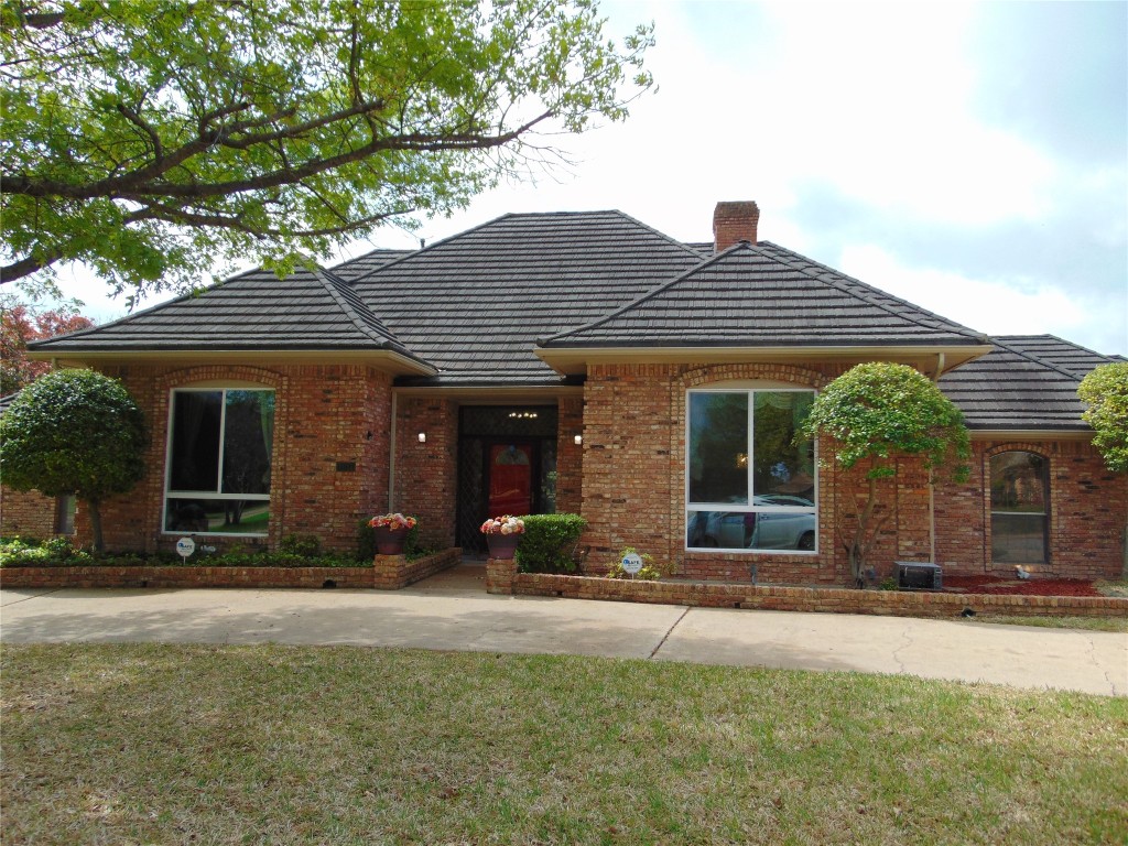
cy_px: 423
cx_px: 564
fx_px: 815
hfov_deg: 69.4
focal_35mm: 25
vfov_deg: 54.9
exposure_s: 1/800
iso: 80
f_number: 3
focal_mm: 4.5
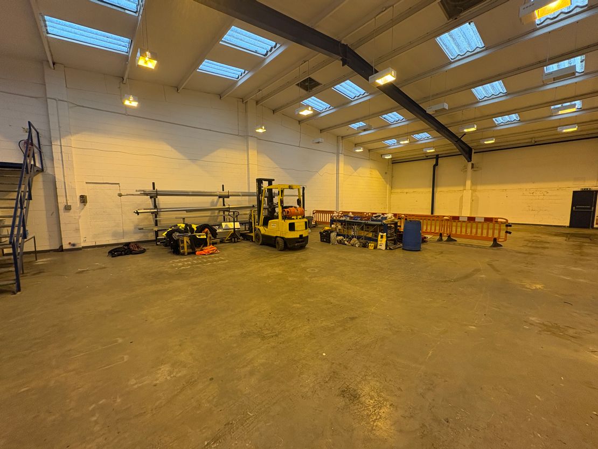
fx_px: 242
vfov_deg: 85.7
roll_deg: +1.1
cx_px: 299
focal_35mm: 14
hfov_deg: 102.1
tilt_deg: -5.3
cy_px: 224
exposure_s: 1/100
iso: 200
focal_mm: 2.22
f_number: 2.2
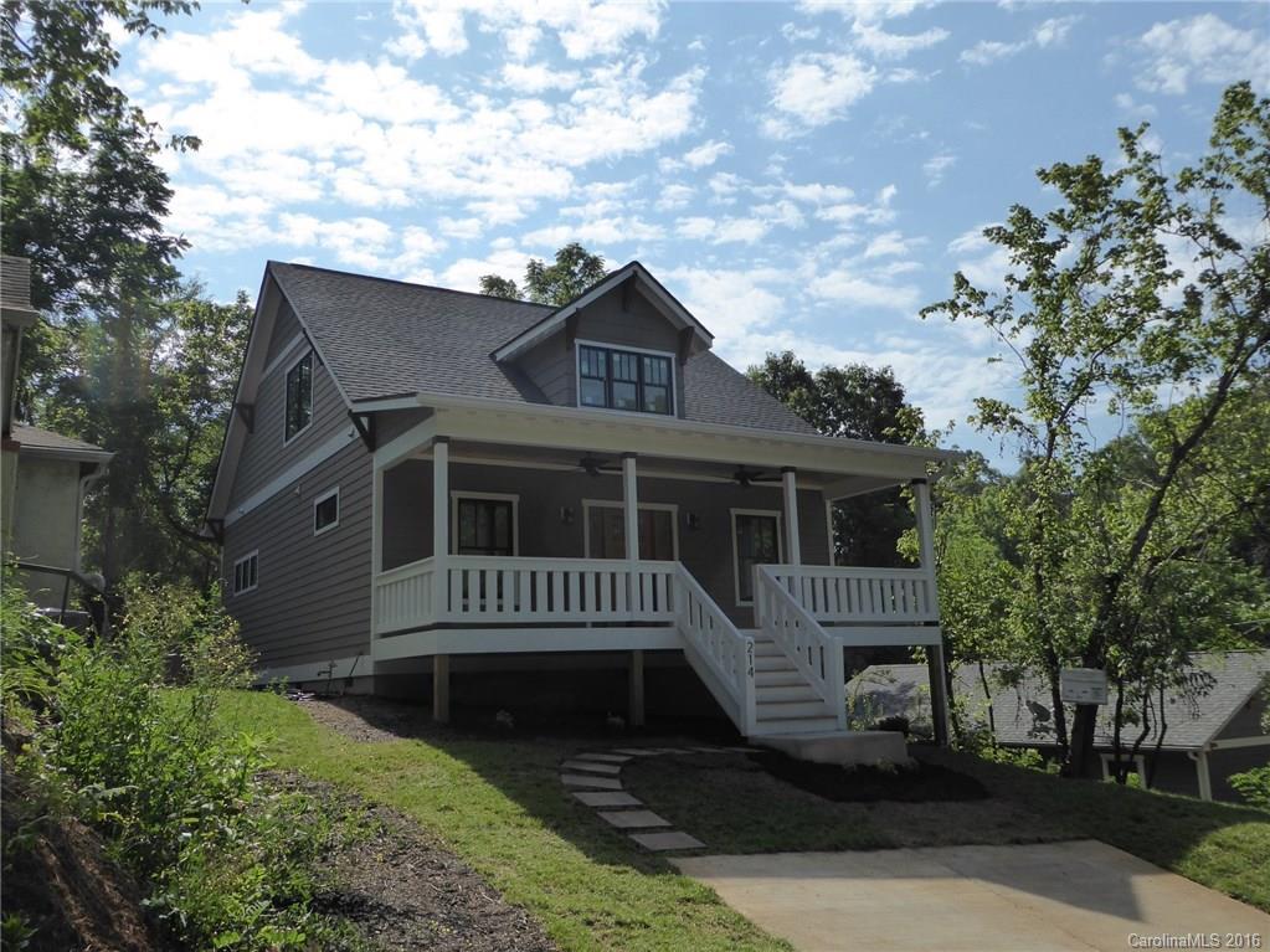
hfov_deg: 61.7
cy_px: 476
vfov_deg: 48.2
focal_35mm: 29
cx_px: 635
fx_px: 1064
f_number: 3.5
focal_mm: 5
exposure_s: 1/2000
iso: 160
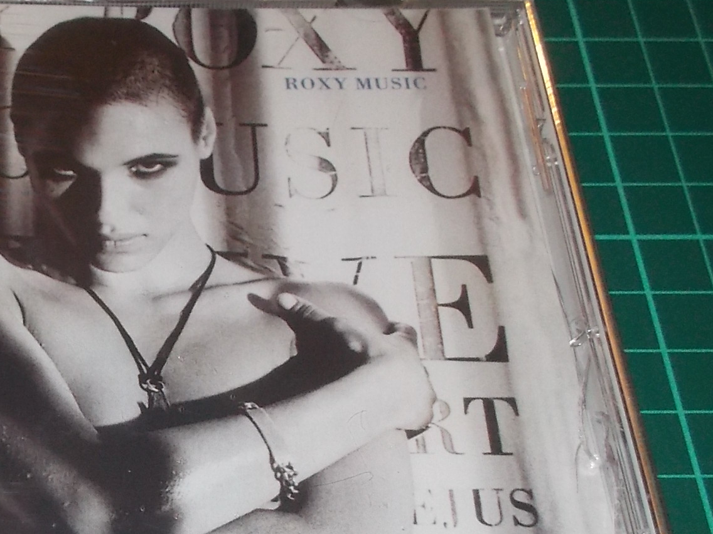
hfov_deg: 31.8
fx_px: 1195
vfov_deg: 24.7
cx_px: 85
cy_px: 453
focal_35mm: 58
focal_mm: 4.1
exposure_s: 1/30
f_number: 3.3
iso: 200
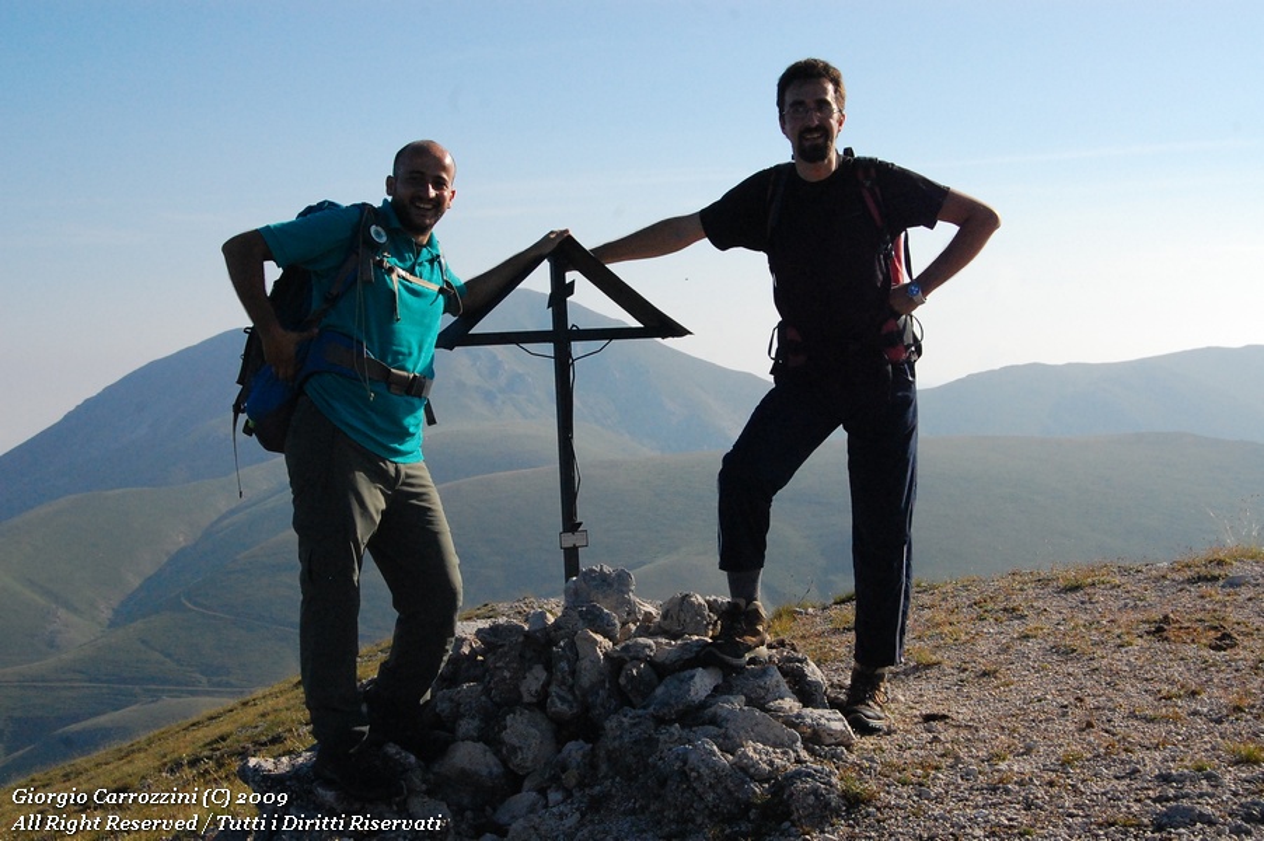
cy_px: 420
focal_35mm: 57
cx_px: 632
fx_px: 2000
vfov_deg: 23.7
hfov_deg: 35.1
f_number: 13
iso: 1600
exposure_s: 1/2000
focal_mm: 38
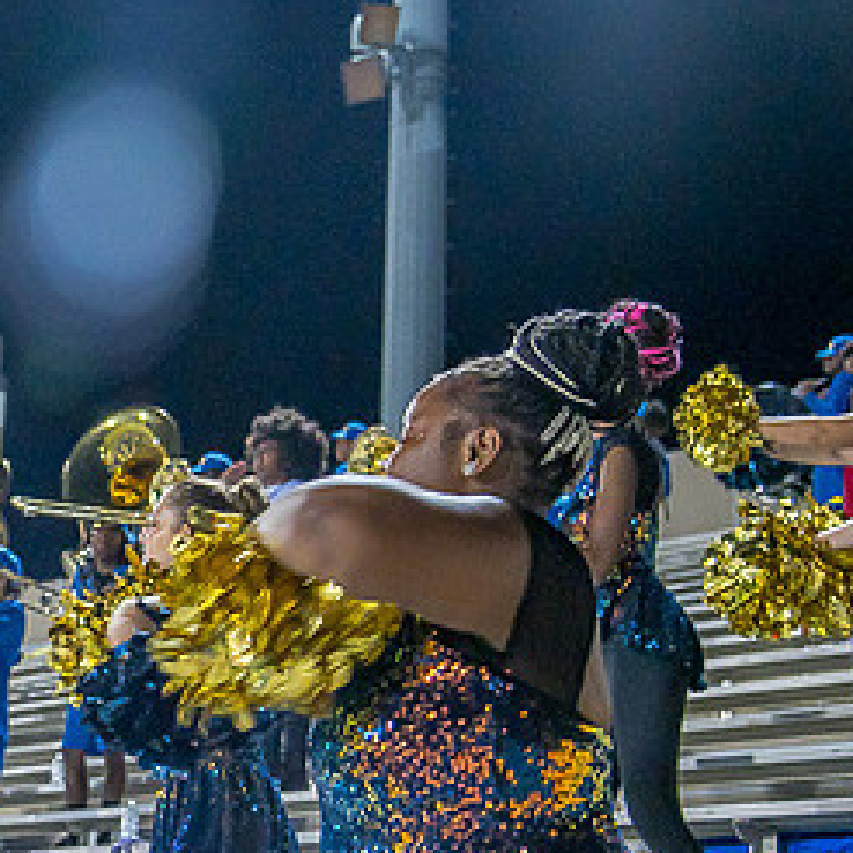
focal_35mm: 76
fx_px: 2119
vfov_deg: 22.6
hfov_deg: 21.8
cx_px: -45
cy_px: 628
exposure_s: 1/200
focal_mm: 38
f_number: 4
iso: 2000
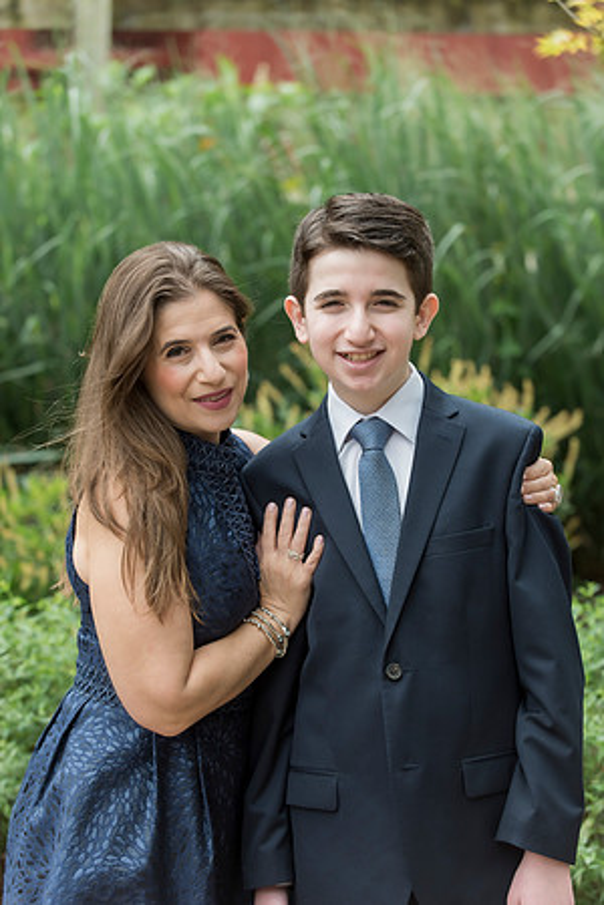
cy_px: 452
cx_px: 302
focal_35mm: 98
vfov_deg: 20.8
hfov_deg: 14.0
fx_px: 2466
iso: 400
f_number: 3.5
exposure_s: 1/500
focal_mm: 98
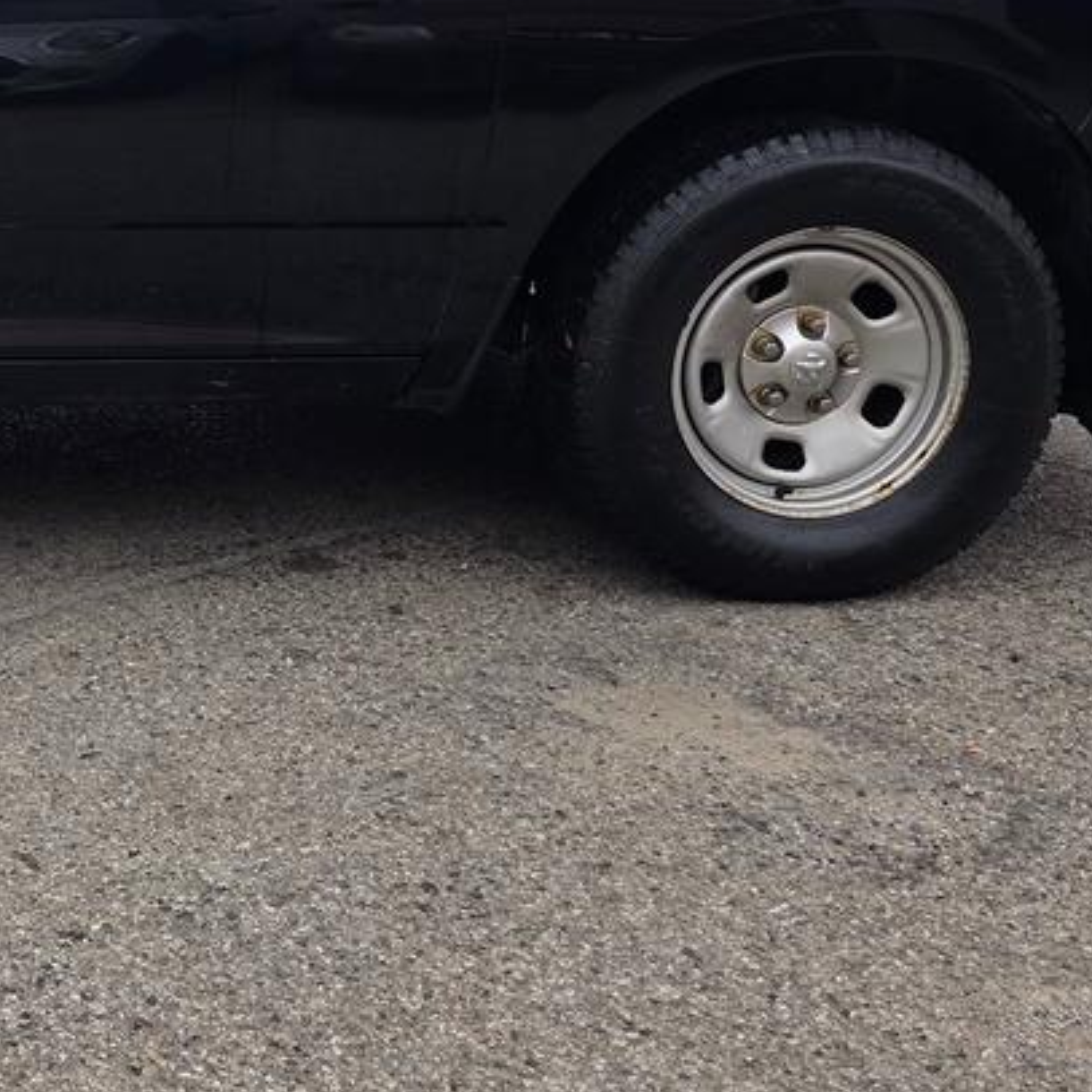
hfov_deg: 23.5
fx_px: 2284
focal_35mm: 64
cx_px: -351
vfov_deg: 26.4
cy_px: 212
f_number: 1.7
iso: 80
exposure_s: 1/1402
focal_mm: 6.3
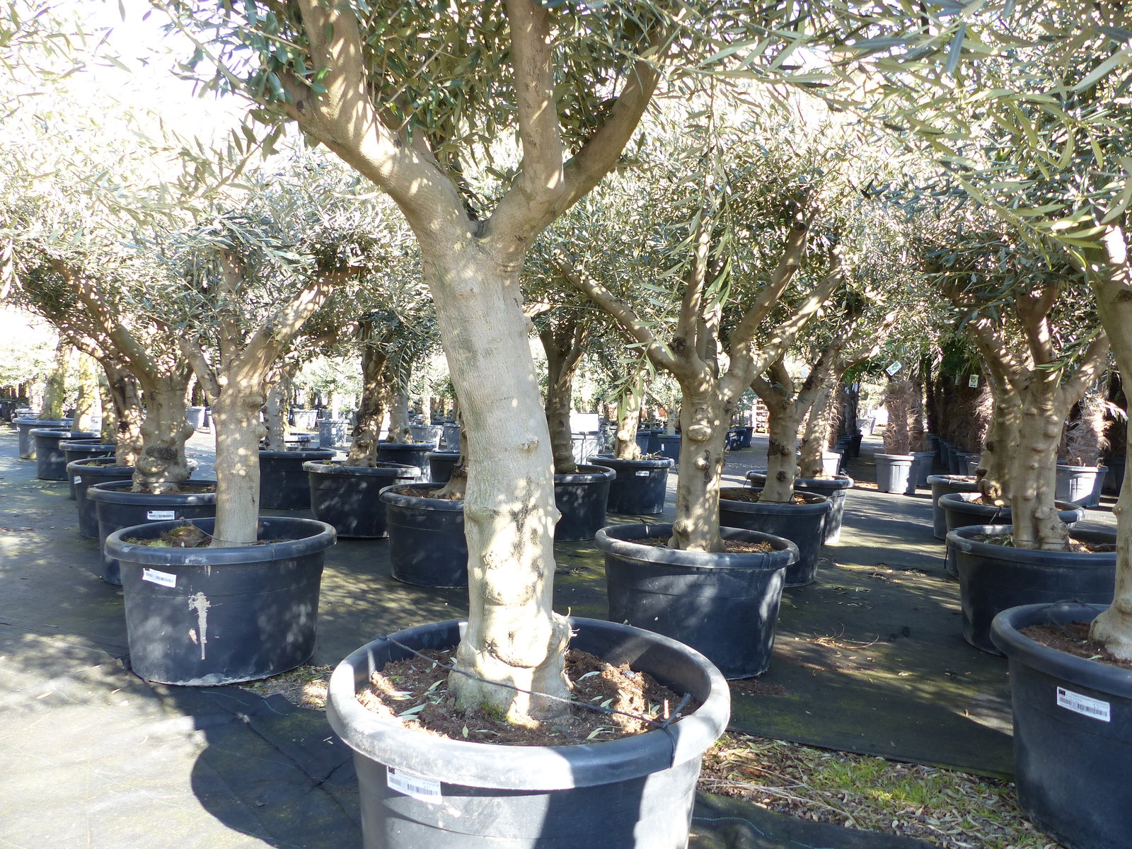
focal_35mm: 25
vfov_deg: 54.9
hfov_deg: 69.4
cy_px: 424
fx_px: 818
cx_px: 566
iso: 100
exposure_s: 1/100
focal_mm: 4.5
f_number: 2.8
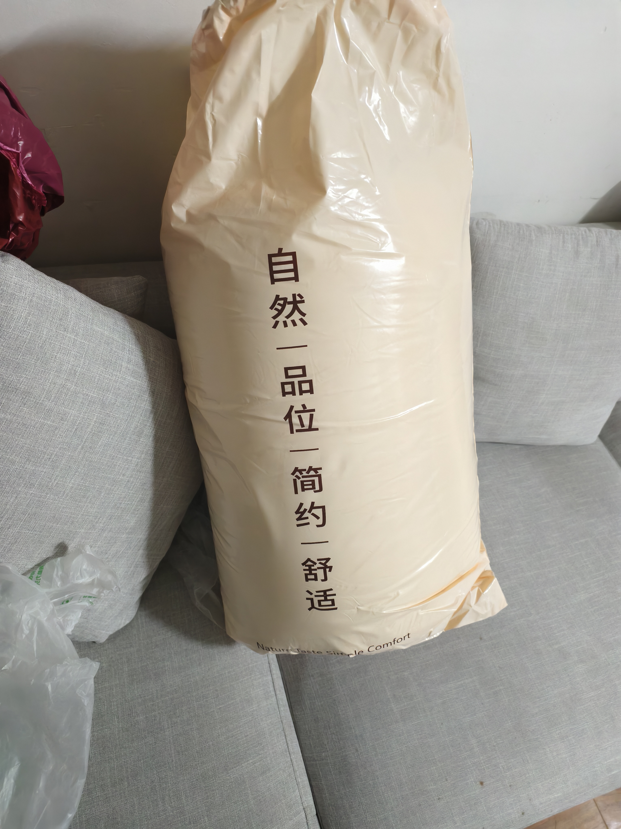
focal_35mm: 23
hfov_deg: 58.9
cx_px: 310
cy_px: 414
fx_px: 550
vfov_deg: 73.9
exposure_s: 1/33.3
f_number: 1.57
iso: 2172
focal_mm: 6.54
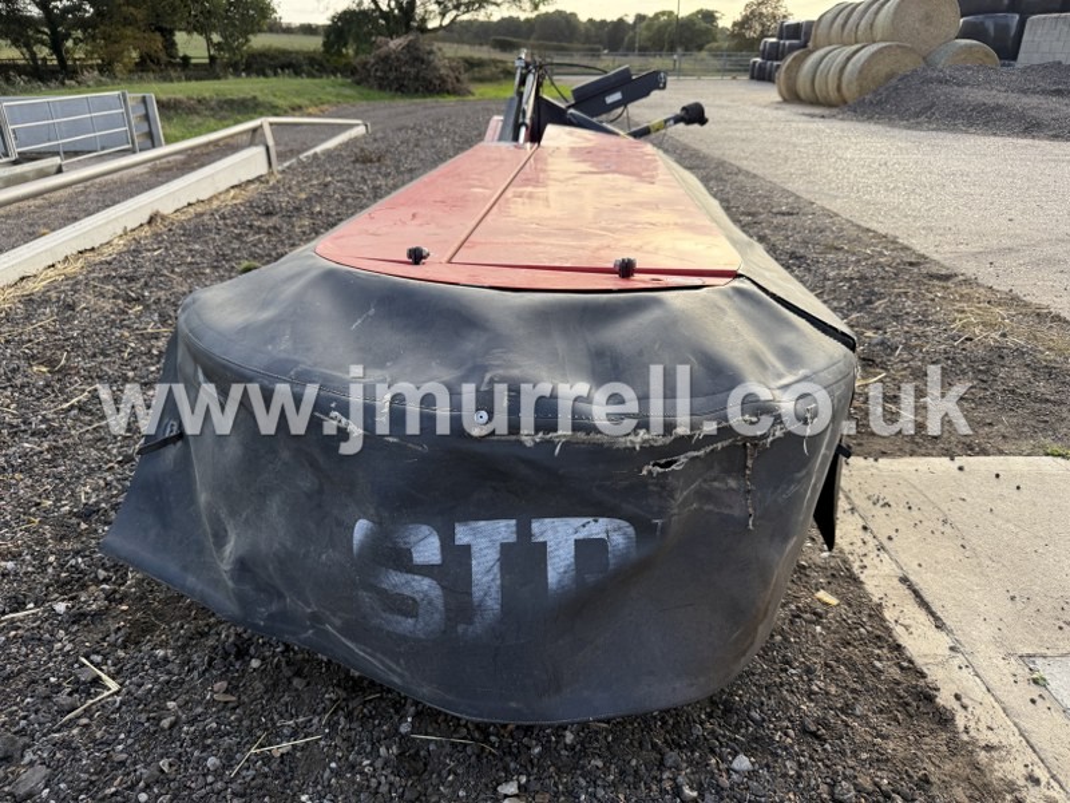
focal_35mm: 24
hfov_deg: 71.6
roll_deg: -0.7
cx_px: 535
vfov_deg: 56.8
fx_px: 742
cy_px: 402
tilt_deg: -24.7
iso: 100
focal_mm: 6.76
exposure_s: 1/967
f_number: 1.78
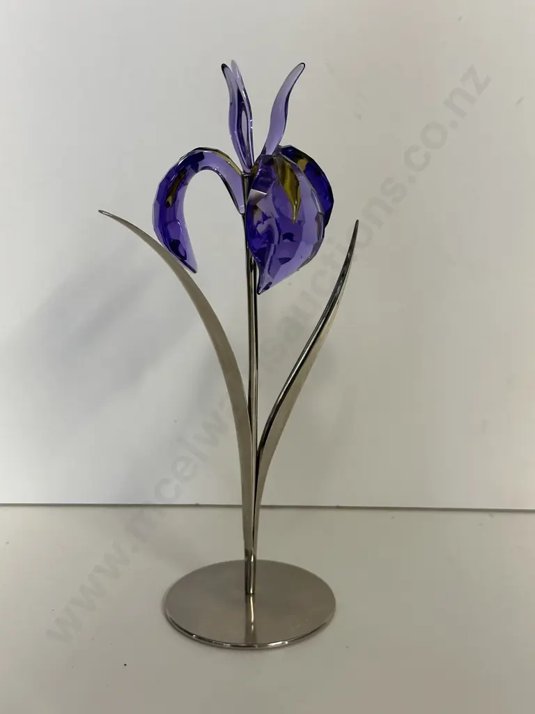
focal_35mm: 48
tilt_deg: -17.2
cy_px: 357
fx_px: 989
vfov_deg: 39.7
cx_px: 268
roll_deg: -0.7
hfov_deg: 30.3
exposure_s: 1/50
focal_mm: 6.86
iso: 100
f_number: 1.78
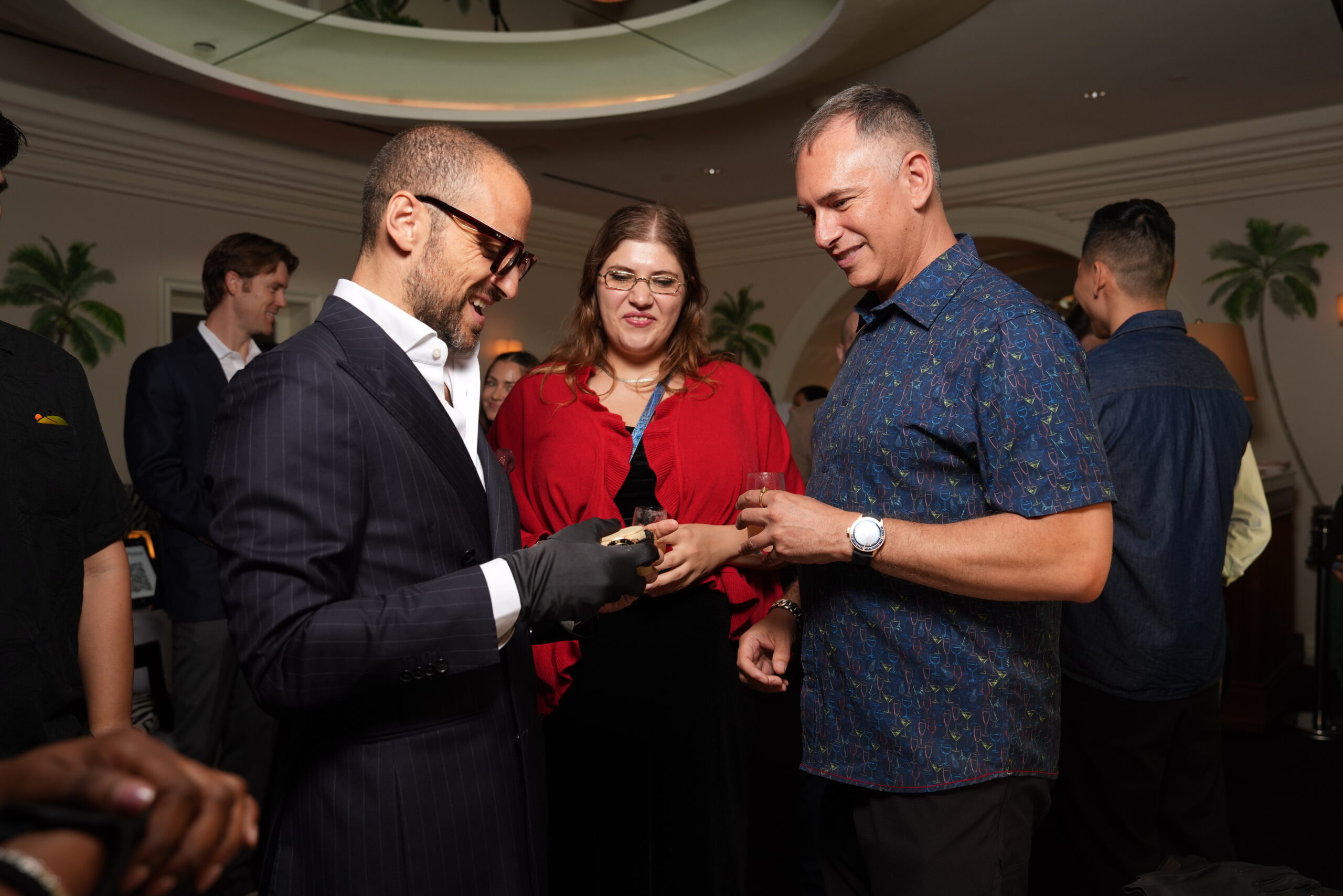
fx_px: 1045
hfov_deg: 65.5
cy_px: 448
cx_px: 672
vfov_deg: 46.4
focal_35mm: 28
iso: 640
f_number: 4
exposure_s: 1/160
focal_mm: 28
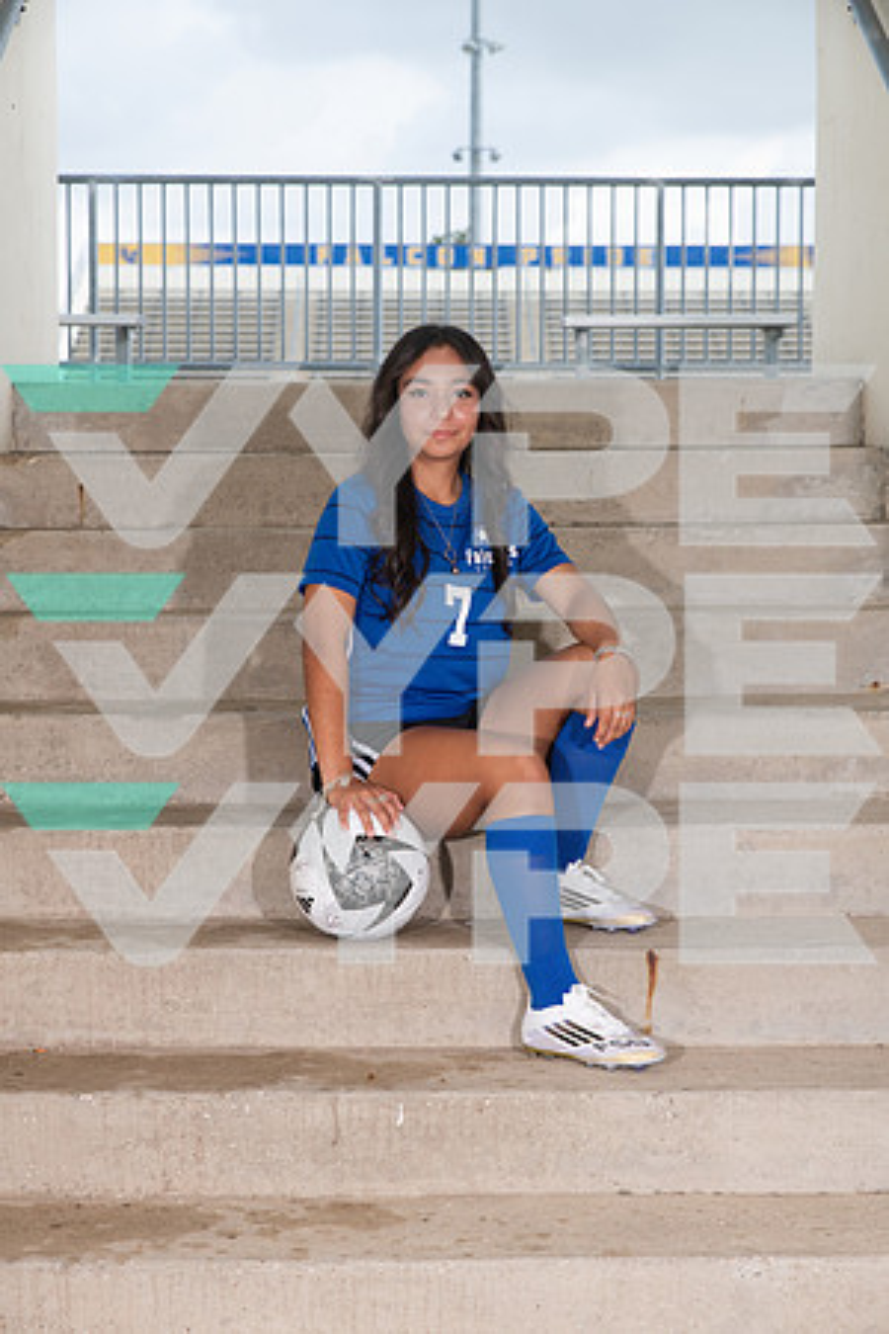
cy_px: 667
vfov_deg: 28.8
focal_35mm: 70
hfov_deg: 19.5
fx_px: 2593
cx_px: 444
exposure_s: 1/320
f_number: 7.1
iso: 250
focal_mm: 70
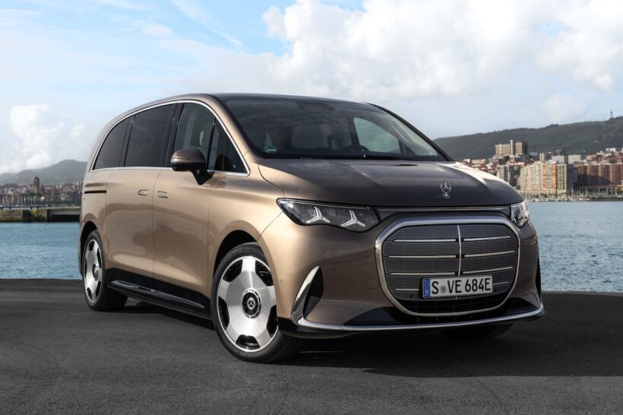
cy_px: 208
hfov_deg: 38.9
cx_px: 312
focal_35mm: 51
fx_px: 882
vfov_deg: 26.5
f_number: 8
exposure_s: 1/160
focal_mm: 51
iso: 100
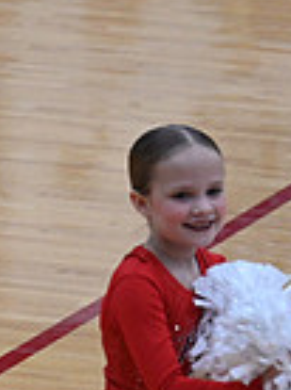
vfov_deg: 2.6
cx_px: -458
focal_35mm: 750
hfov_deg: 2.0
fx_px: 8433
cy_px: 75
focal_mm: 185
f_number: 4
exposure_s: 1/400
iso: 4000
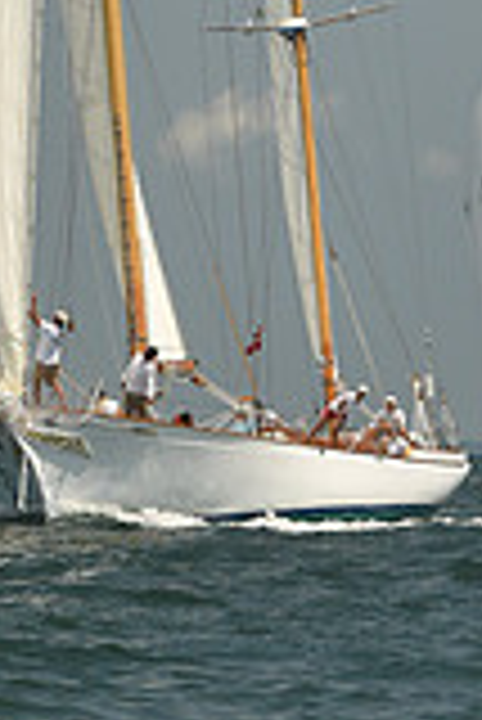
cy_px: -284
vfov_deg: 4.4
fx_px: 9418
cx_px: 309
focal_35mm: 470
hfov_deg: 2.9
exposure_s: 1/1000
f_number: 7.1
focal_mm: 130
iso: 320
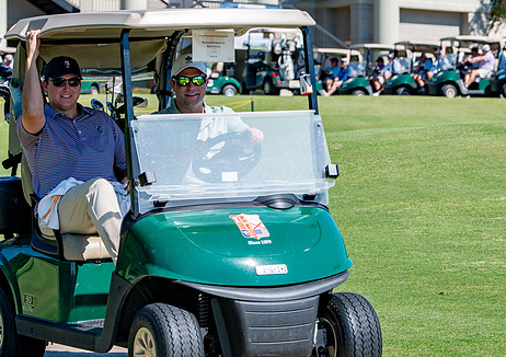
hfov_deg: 10.2
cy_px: 97
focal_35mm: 197
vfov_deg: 7.2
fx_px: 2820
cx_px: 317
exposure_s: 1/640
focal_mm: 112
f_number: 5
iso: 125
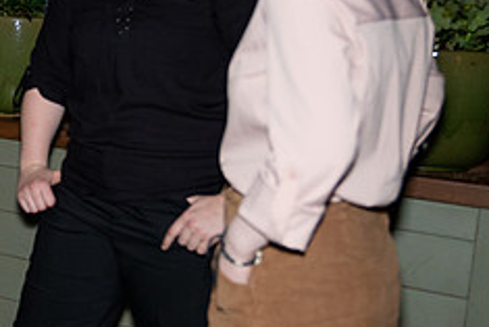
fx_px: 1006
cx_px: -46
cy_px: 141
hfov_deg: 25.4
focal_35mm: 74
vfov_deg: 18.4
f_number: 2.8
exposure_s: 1/250
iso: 2500
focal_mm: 30
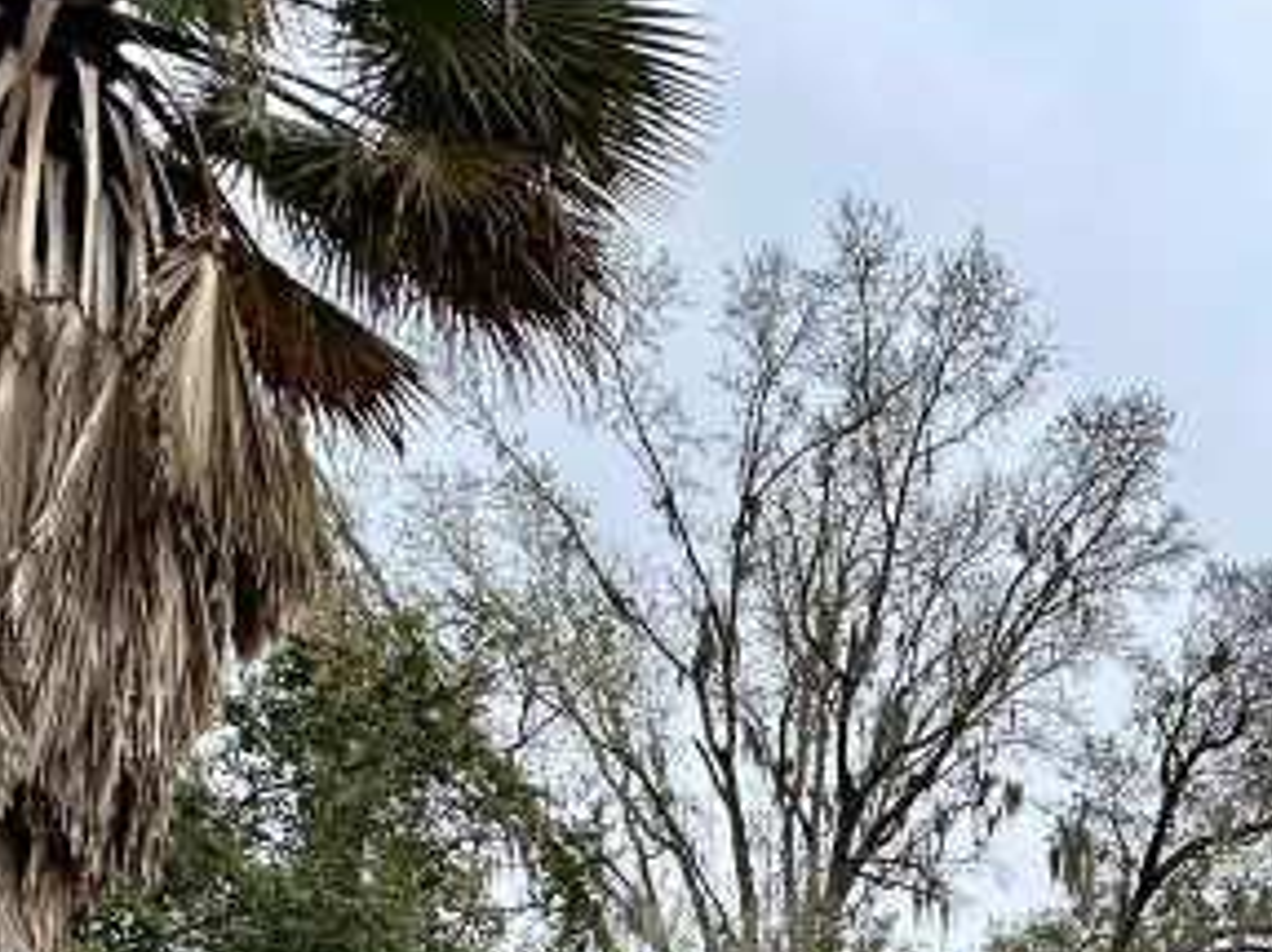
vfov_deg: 28.9
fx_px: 1432
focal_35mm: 39
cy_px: 1280
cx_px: 1378
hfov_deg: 39.7
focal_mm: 2.22
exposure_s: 1/99
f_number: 2.2
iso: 125
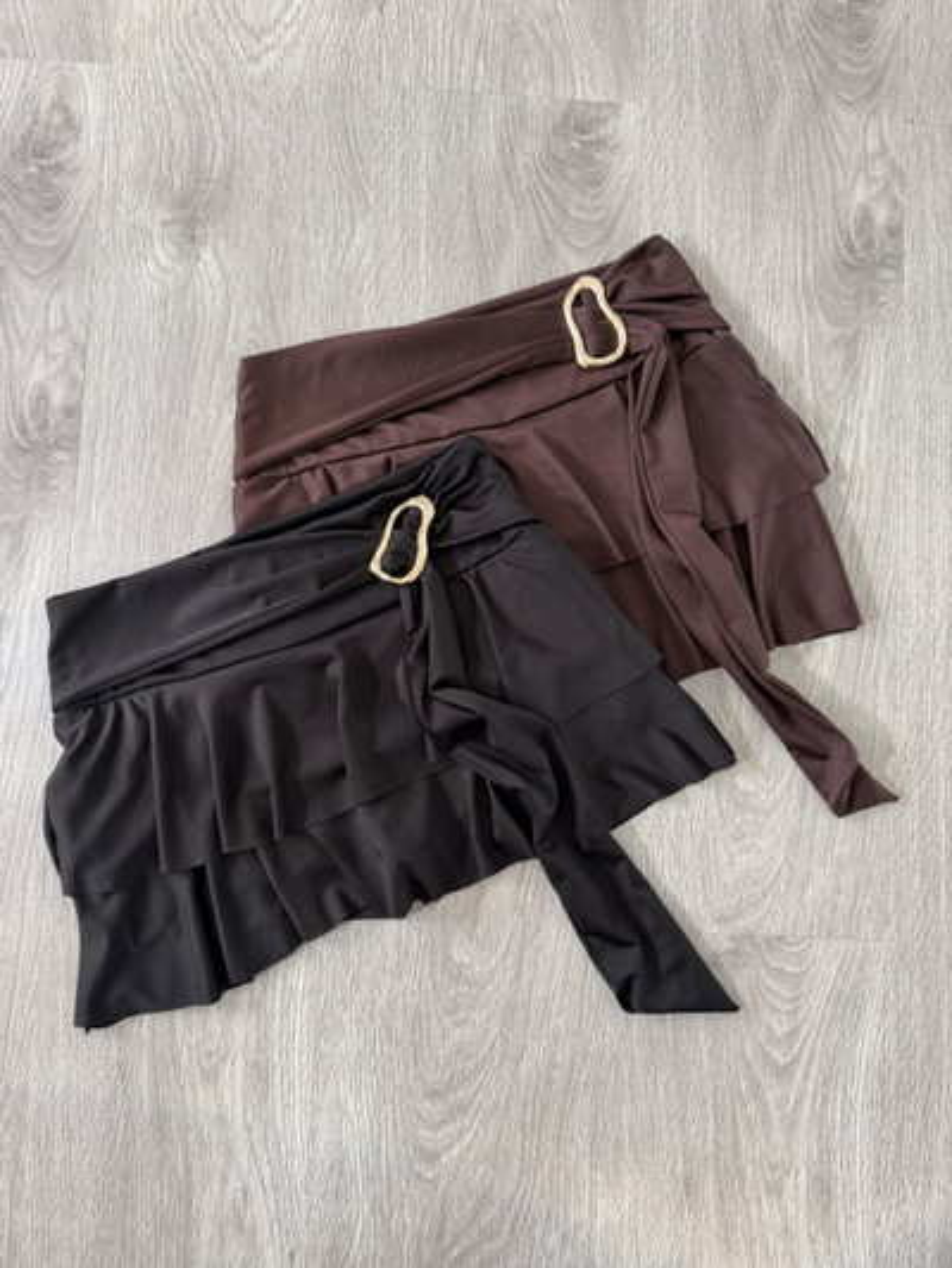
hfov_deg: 56.8
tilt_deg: -86.5
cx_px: 476
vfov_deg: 71.6
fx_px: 880
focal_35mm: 24
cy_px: 634
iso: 160
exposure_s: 1/121
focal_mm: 6.76
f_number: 1.78
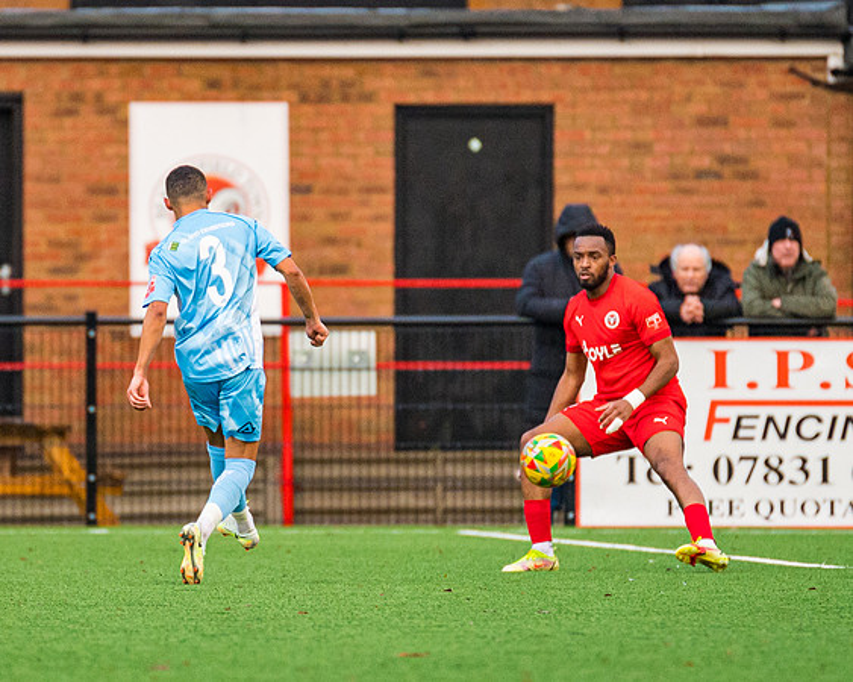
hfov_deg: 2.4
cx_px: 257
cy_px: 302
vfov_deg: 1.9
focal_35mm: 823
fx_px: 20765
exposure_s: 1/1600
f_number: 2.8
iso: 1600
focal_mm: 300
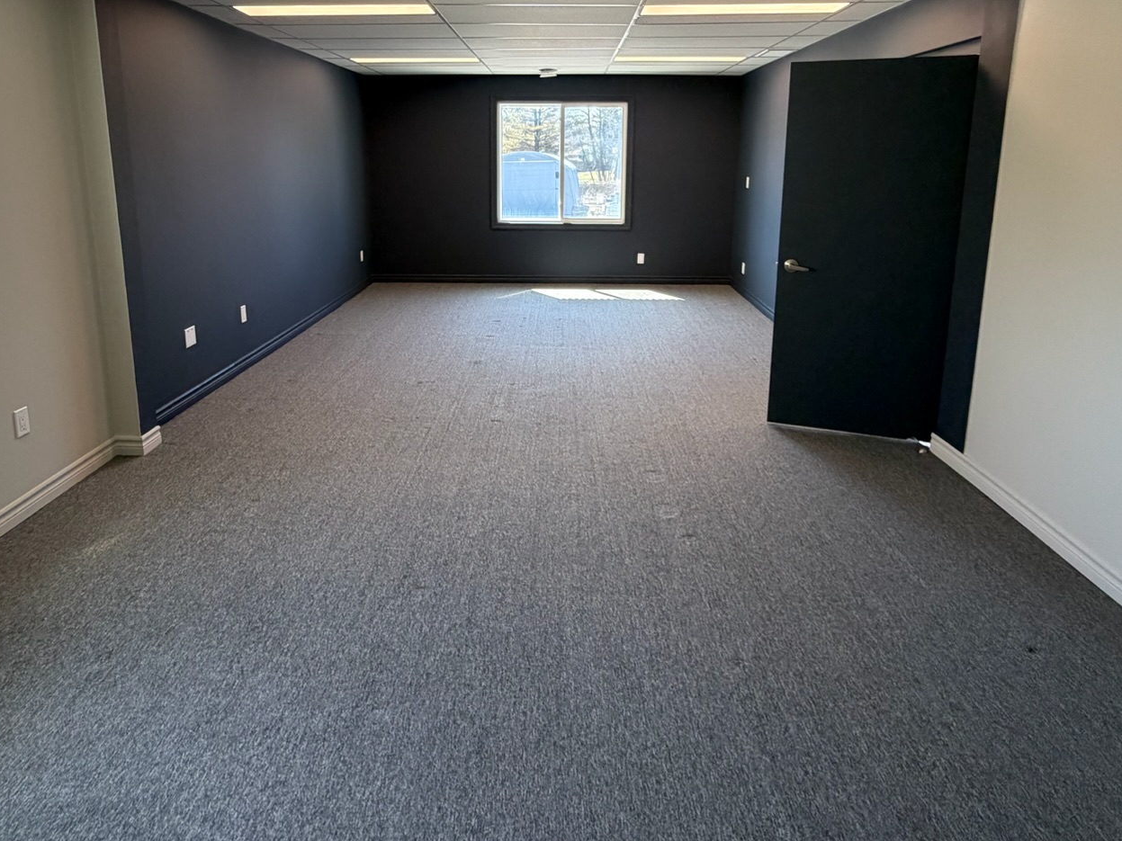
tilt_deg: -11.1
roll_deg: -0.1
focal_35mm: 23
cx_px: 539
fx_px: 745
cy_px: 295
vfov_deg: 57.8
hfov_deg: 73.9
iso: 160
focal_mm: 2.22
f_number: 2.2
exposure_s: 1/120
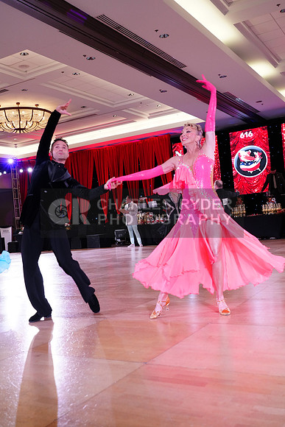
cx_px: 142
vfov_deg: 54.4
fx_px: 415
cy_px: 214
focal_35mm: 35
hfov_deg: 37.9
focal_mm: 35
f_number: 4.5
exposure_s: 1/250
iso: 2500
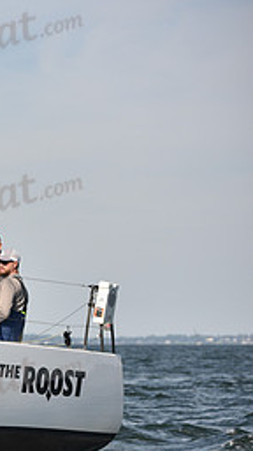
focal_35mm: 218
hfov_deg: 5.5
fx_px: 2600
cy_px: 325
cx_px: -255
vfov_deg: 9.9
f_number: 4
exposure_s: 1/1250
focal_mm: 92
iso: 250
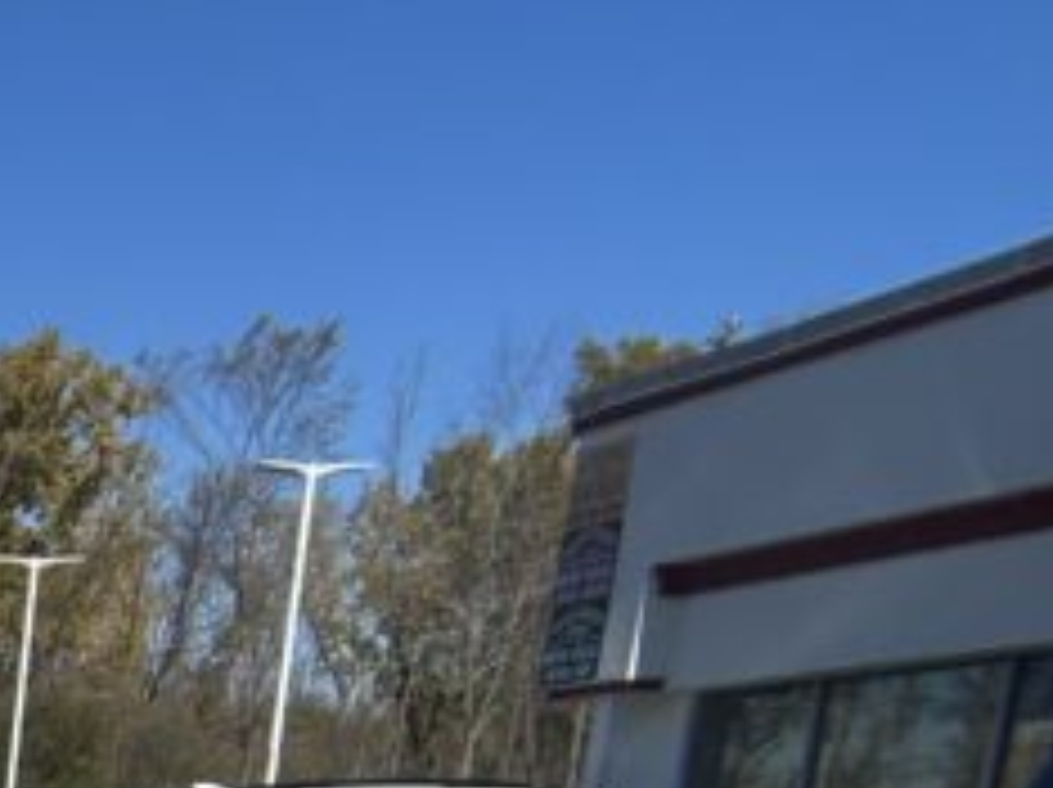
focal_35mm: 114
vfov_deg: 11.4
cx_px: -1094
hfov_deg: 14.3
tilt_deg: -16.9
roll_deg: -1.2
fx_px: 3464
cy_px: 1680
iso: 50
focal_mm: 5.7
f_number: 1.5
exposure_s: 1/8000
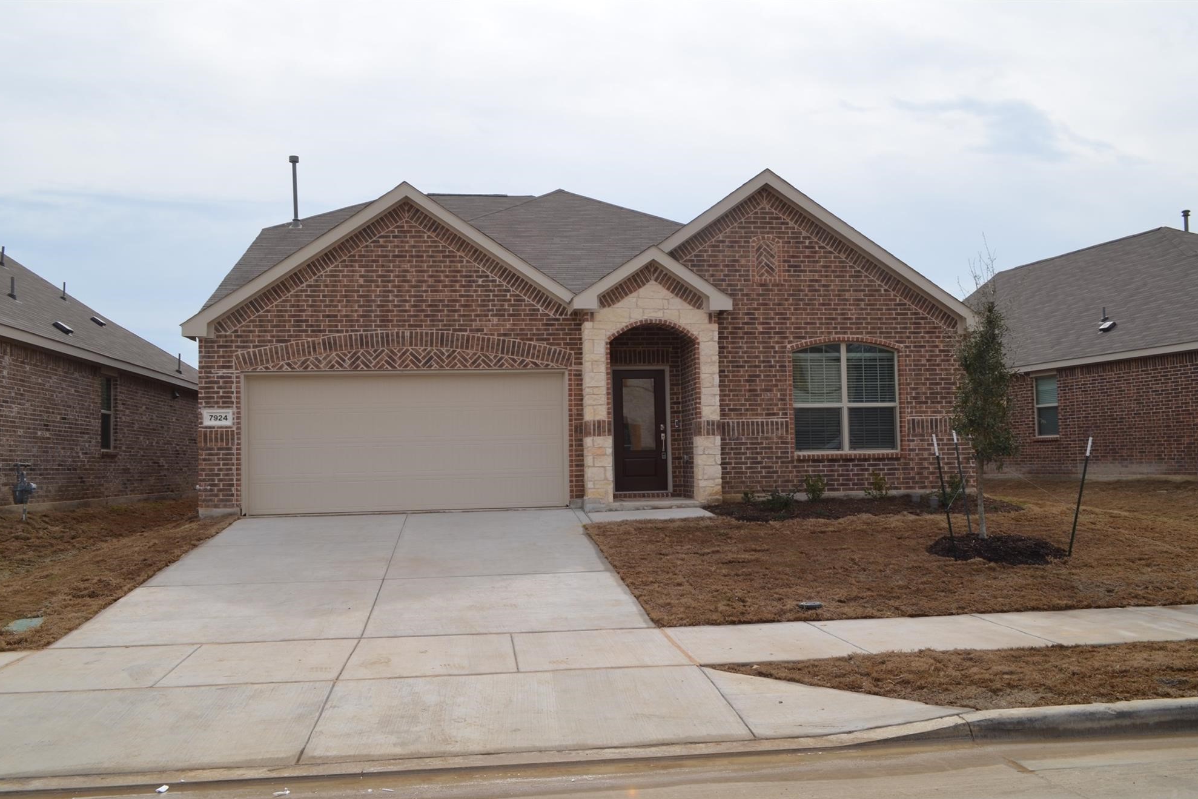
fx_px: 1032
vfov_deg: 42.3
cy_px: 409
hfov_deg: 60.3
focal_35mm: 31
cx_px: 615
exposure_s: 1/200
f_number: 10
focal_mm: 20
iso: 100
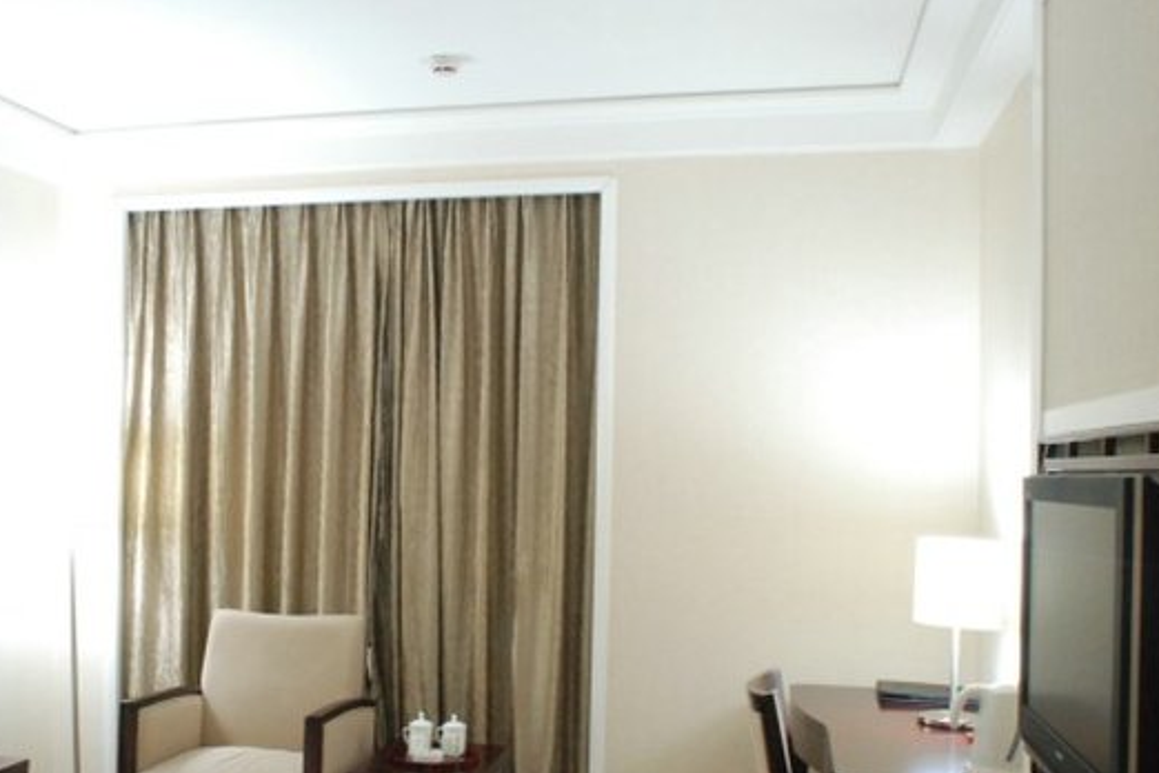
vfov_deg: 34.1
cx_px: 416
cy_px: 468
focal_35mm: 39
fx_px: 1255
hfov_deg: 49.0
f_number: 8
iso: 1600
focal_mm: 20
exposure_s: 1/3
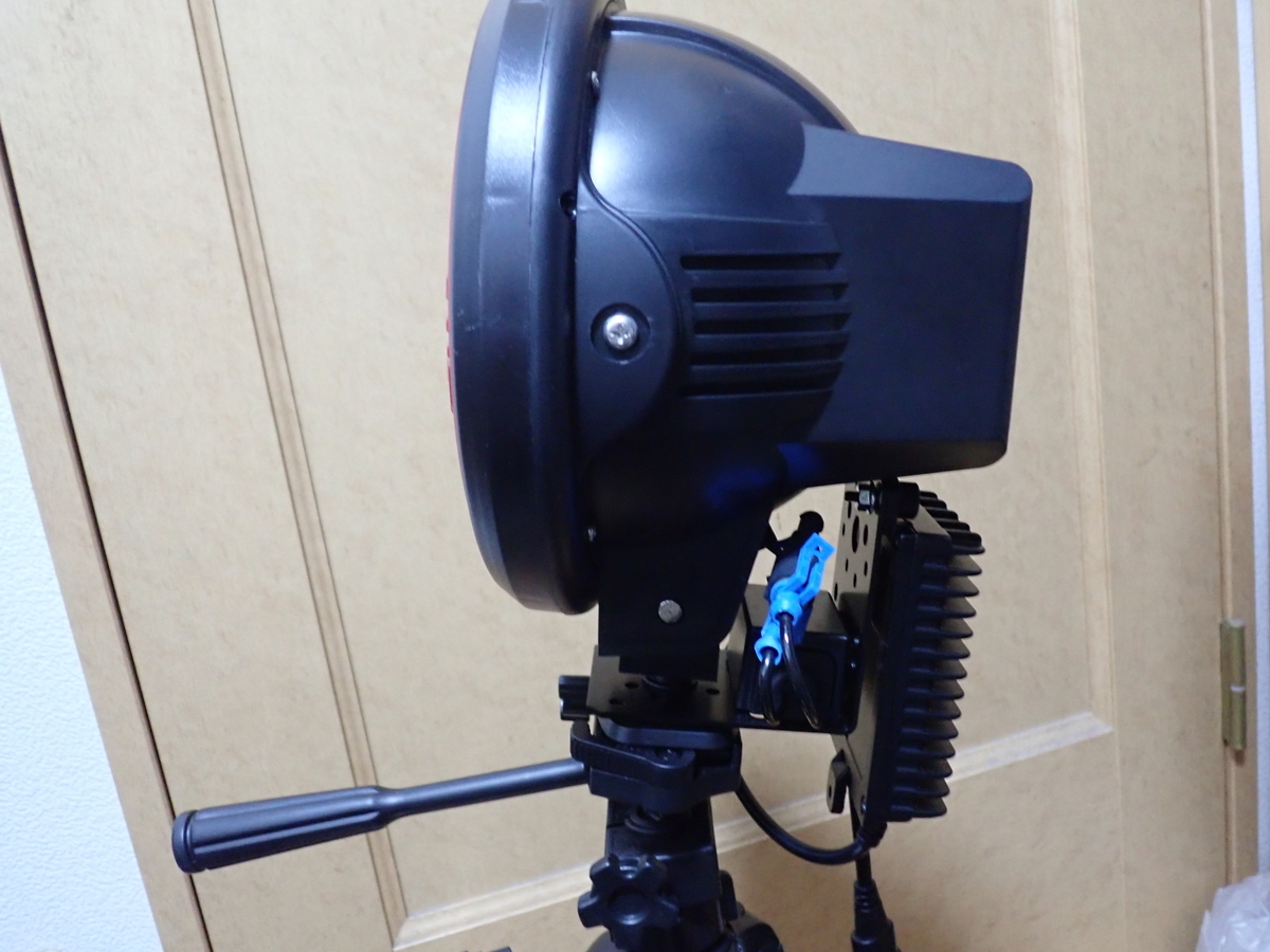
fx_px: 1101
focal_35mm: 30
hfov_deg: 60.0
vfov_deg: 46.8
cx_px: 635
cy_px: 476
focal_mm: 5.5
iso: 1000
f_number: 2.3
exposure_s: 1/30
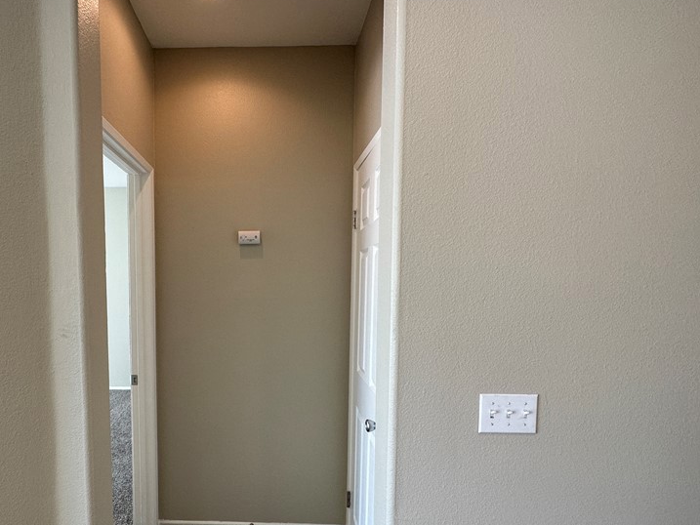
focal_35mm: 20
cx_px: 250
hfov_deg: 79.8
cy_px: 313
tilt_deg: -4.1
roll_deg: -0.2
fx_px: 405
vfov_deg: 65.4
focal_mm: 2.22
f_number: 2.2
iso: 100
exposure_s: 1/120
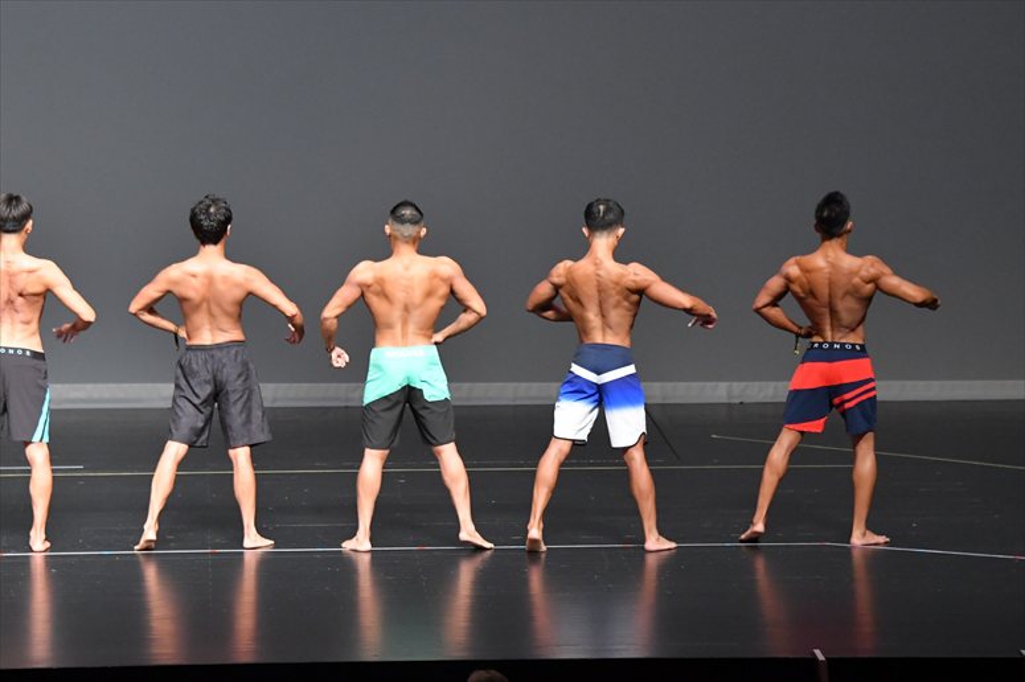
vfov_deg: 6.8
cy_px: 341
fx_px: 5749
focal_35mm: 202
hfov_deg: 10.2
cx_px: 512
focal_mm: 135
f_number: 5.6
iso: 5600
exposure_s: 1/400
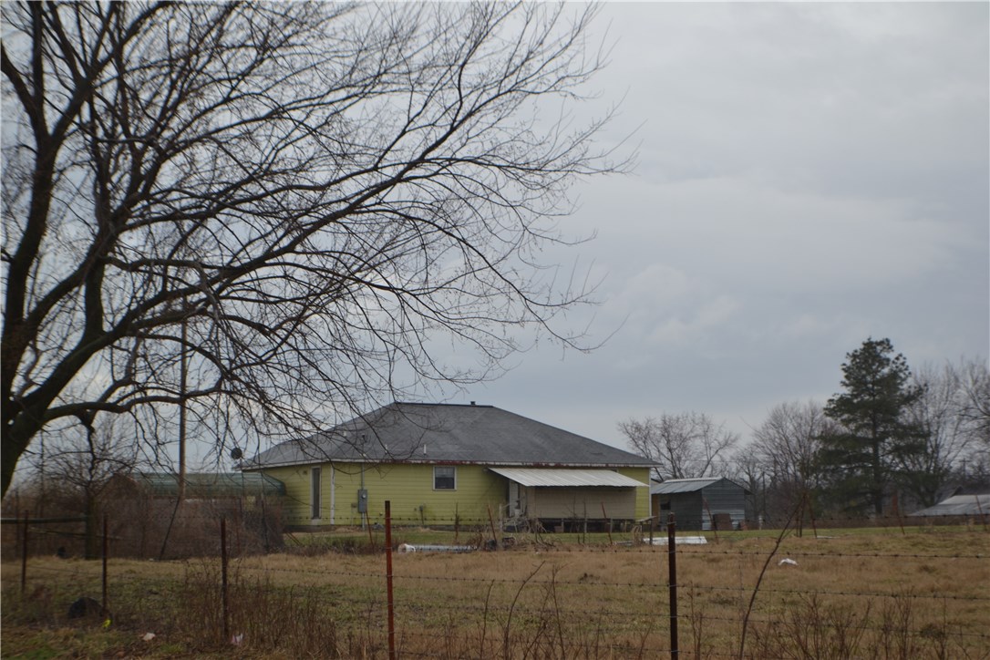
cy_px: 330
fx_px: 2269
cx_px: 495
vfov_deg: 16.6
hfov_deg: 24.6
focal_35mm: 82
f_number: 6.3
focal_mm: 55
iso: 100
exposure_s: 1/160
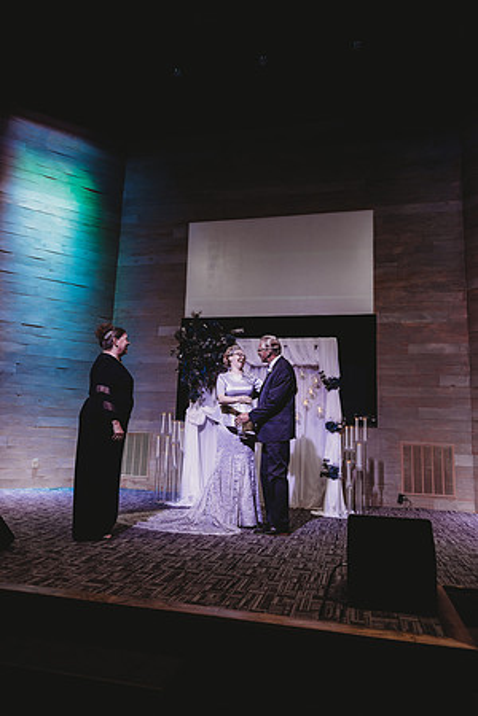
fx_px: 478
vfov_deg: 73.7
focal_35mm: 24
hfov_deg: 53.1
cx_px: 239
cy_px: 358
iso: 400
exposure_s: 1/125
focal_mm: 24
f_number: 2.2
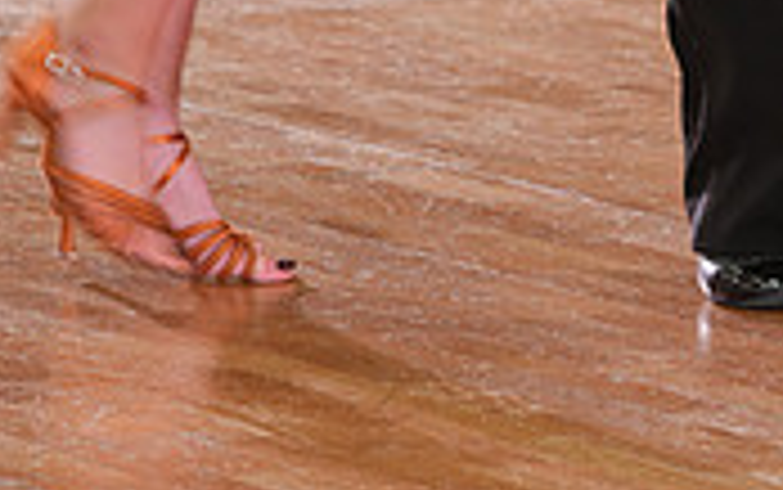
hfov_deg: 3.8
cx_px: 574
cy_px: -602
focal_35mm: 548
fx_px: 11701
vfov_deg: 2.4
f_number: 4
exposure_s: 1/60
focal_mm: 161
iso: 500
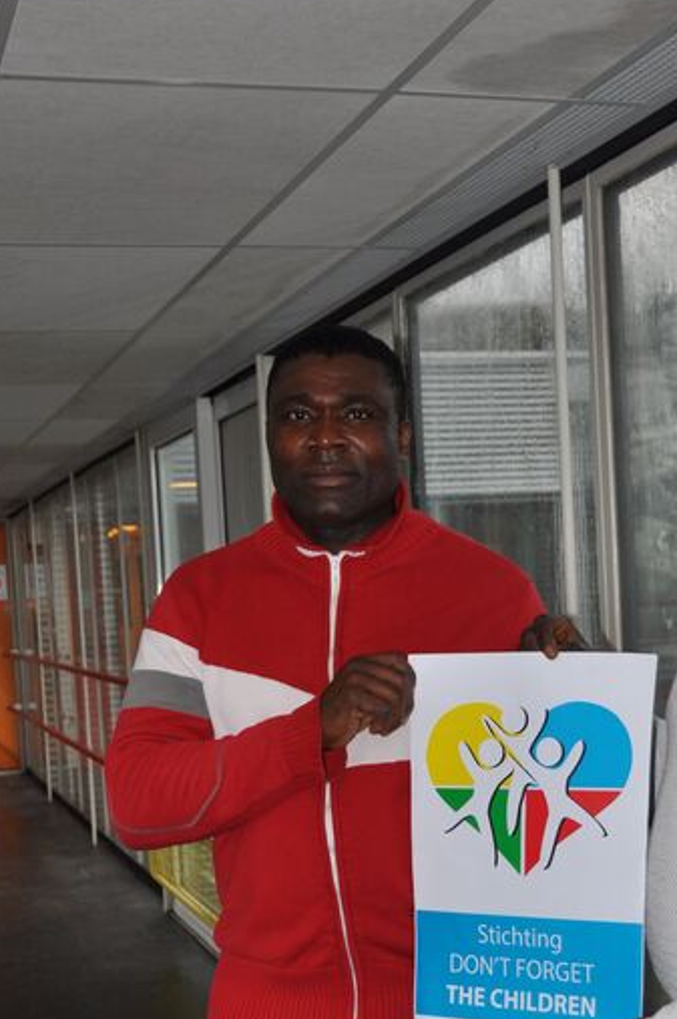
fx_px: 1781
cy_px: 671
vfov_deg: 31.7
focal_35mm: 63
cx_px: 438
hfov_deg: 21.5
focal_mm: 24
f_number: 4
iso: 250
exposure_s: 1/60
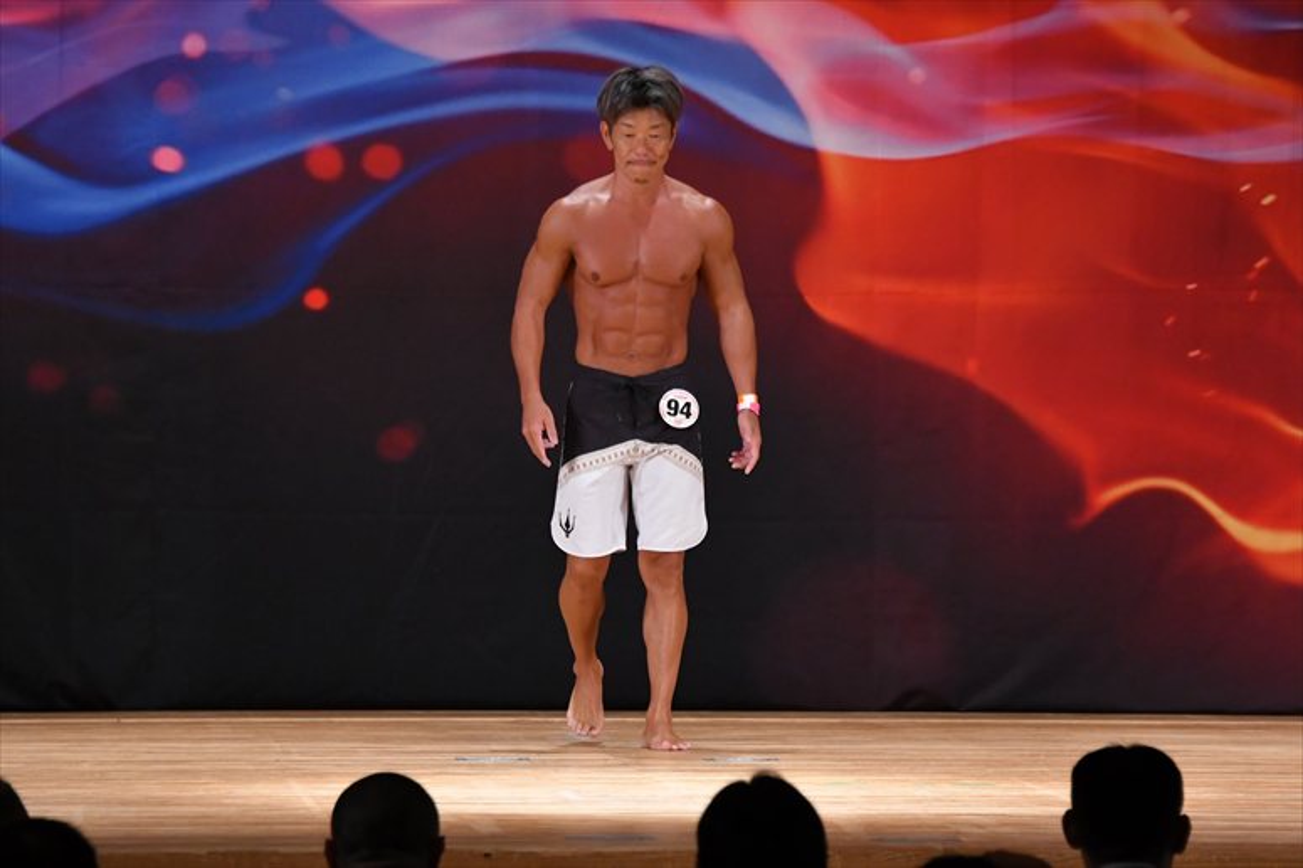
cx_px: 652
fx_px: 9225
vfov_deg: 5.4
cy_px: 434
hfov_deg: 8.1
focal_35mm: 255
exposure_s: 1/400
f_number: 5.6
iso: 3200
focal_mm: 170
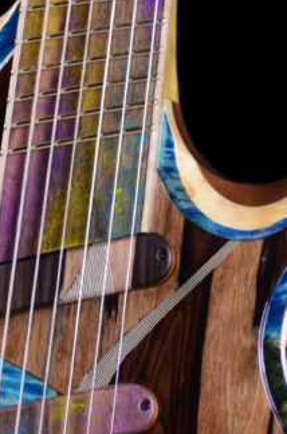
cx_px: 66
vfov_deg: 7.9
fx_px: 3141
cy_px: 318
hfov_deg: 5.2
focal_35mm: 262
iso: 320
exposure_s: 1/20
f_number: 6.3
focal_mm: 55
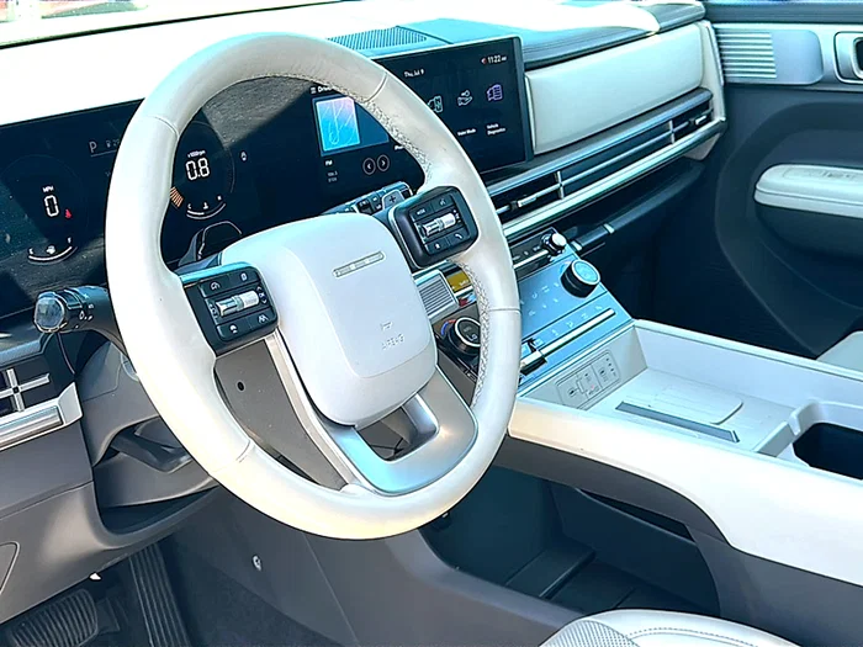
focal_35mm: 38
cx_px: 432
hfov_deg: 49.0
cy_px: 324
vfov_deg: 37.7
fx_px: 947
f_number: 1.78
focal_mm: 6.86
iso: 80
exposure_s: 1/351
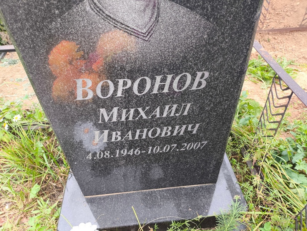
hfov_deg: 69.4
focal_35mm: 25
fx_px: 222
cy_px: 116
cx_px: 154
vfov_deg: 54.9
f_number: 1.7
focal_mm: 4.71
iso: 640
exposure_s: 1/481
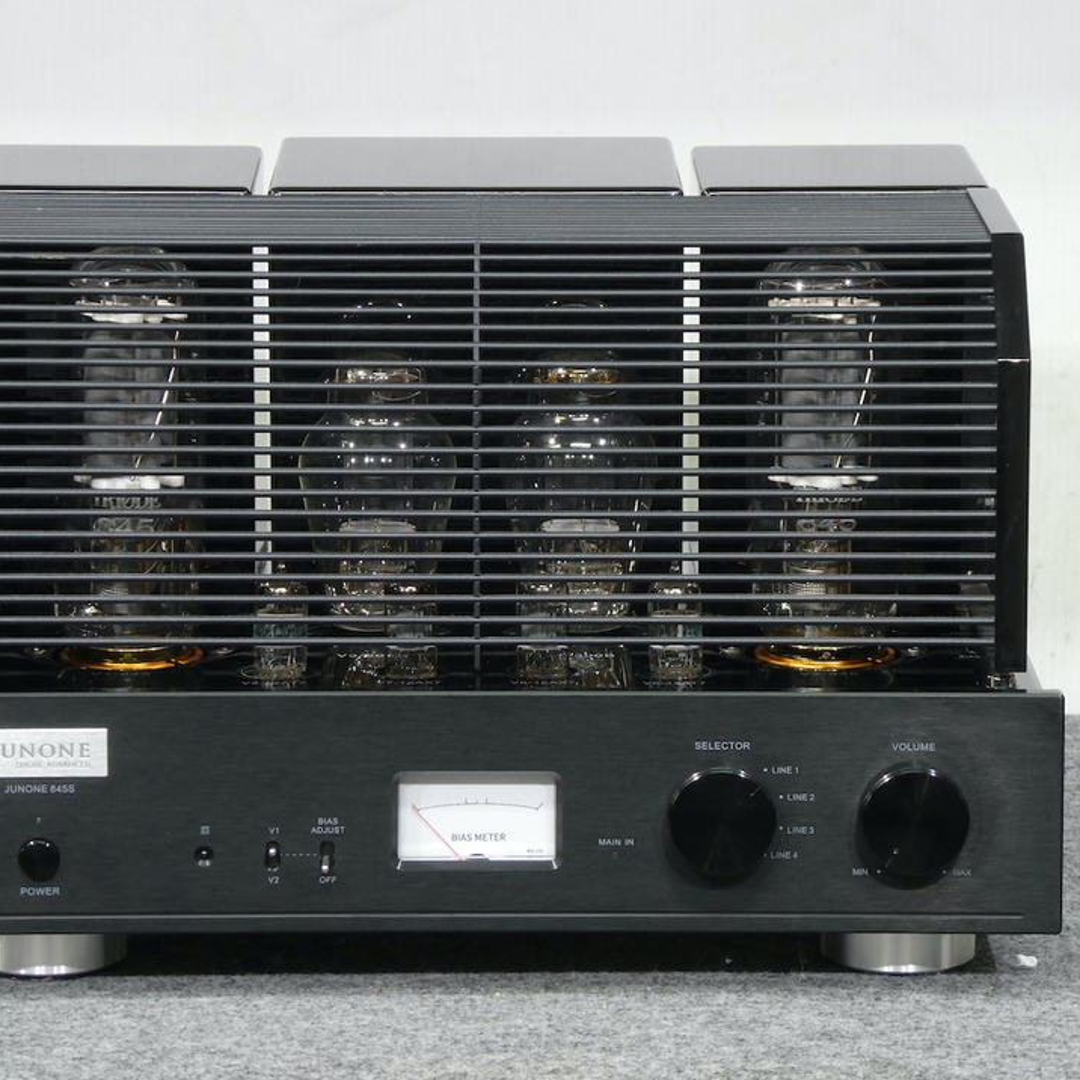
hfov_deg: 10.9
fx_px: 5648
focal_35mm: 160
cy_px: 540
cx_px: 478
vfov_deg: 10.9
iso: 200
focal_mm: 24.2
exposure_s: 1/5
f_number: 5.3
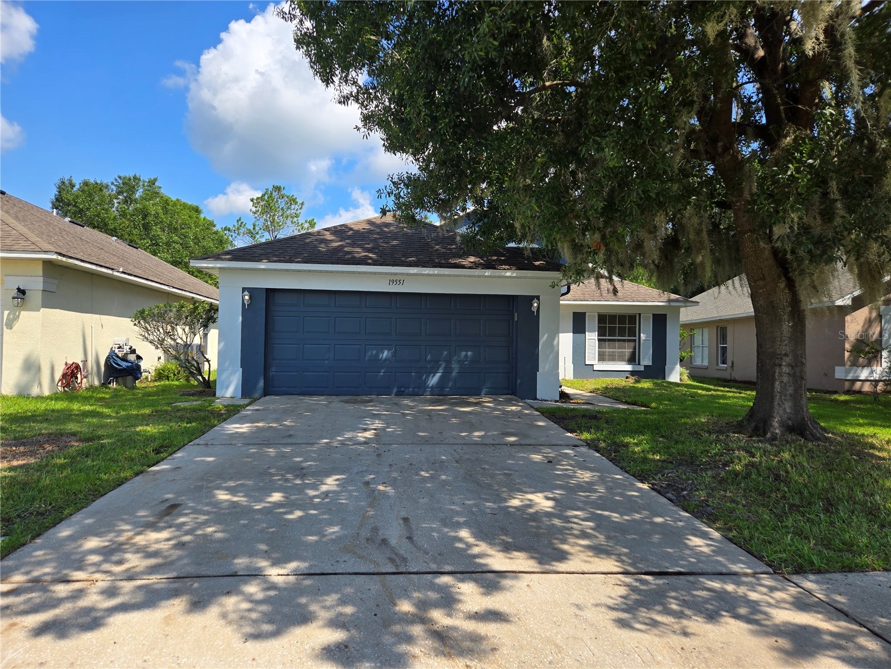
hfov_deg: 73.9
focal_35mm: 23
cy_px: 334
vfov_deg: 58.9
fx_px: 592
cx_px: 446
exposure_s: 1/1265
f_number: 1.8
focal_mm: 5.4
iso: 25
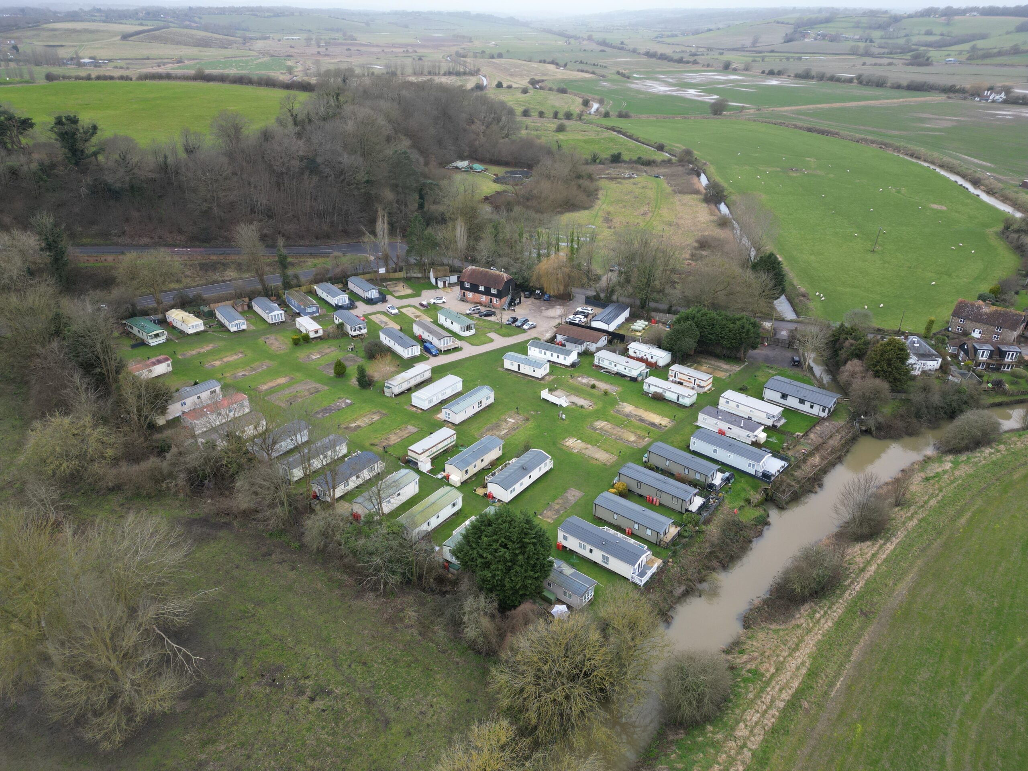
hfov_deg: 71.6
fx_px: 713
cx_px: 514
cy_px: 386
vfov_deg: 56.8
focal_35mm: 24
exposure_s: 1/250
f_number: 1.7
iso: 100
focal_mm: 6.72
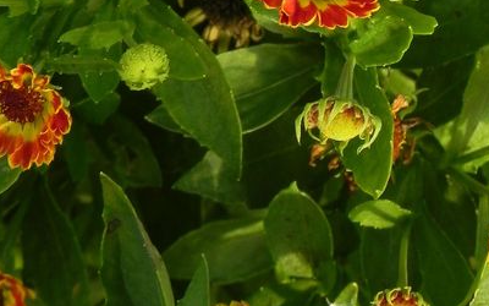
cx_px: 342
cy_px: -171
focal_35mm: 305
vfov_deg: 4.3
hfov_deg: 6.9
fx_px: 4065
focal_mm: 25.7
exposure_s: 1/320
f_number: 5
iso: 160
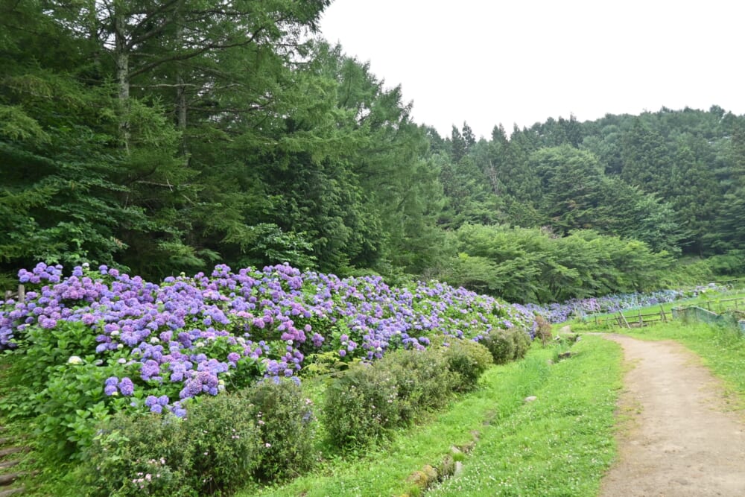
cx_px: 372
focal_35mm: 24
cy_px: 248
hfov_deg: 73.7
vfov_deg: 53.1
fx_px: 497
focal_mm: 16
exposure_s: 1/250
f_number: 5.6
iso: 200
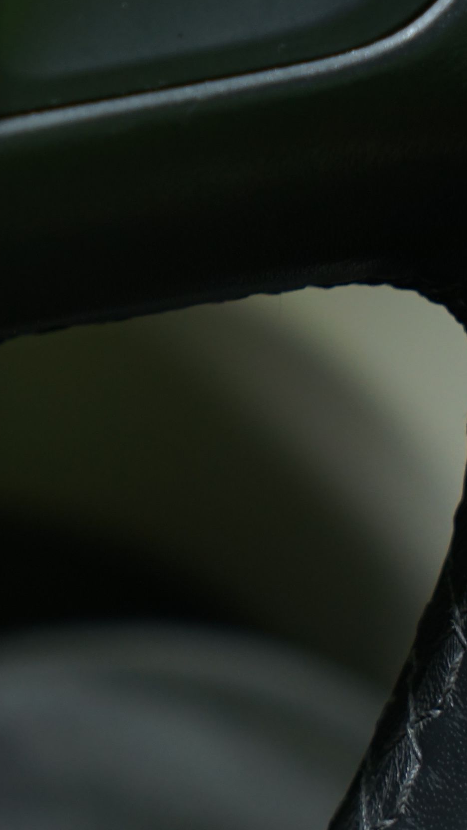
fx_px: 3433
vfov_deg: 13.7
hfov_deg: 7.6
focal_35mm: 156
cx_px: -263
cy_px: 617
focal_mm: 63
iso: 640
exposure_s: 1/20
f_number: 4.5
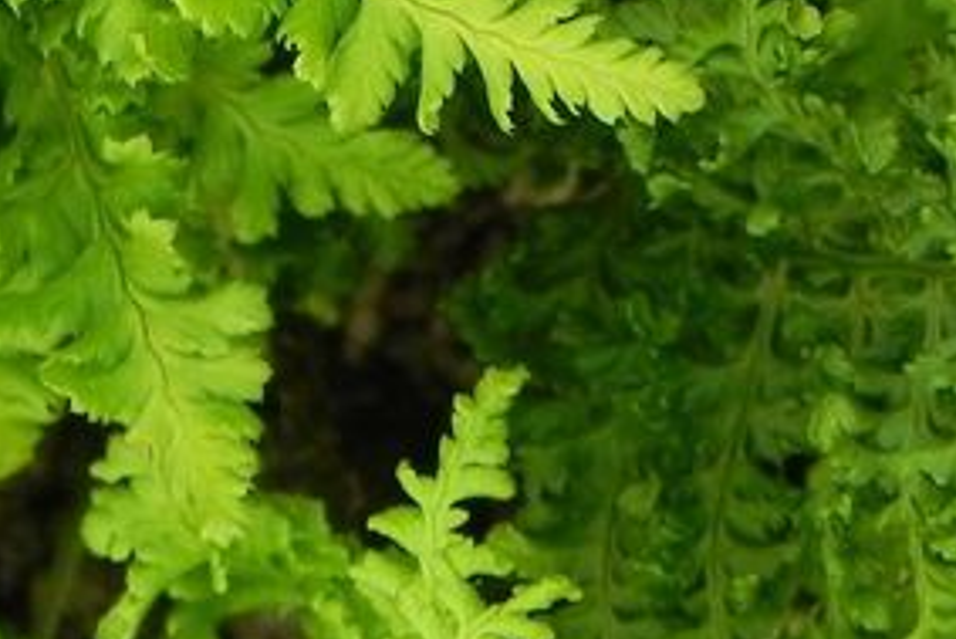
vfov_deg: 1.9
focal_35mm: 721
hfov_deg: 2.9
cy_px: -210
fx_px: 19155
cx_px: -100
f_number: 5
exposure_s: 1/80
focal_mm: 32.7
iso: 160
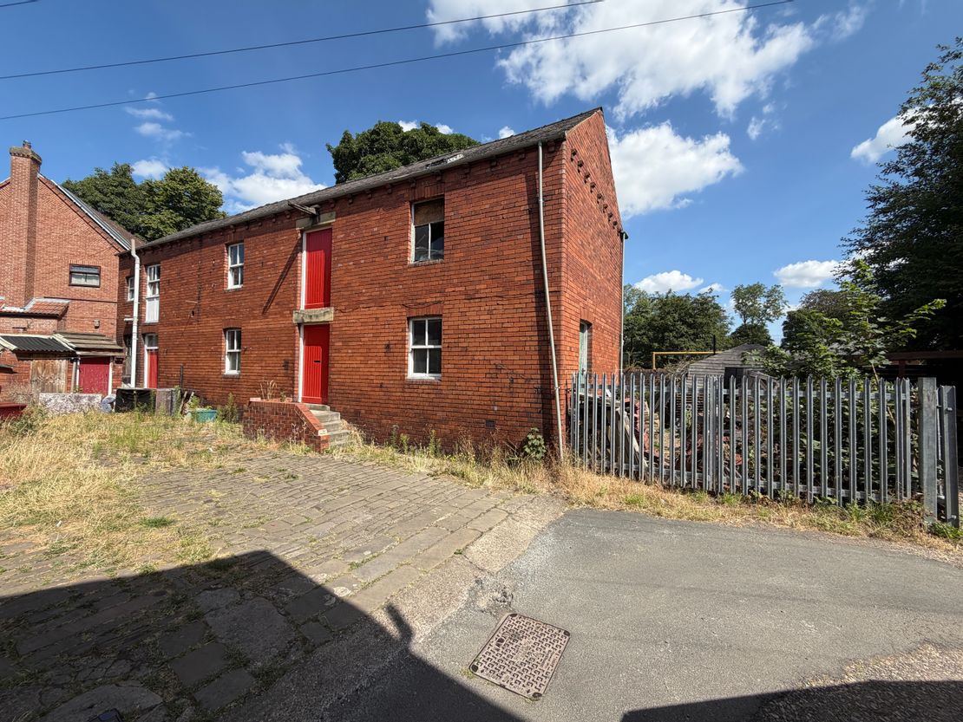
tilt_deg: +1.1
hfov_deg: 102.1
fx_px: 390
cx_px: 482
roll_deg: -0.5
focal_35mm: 14
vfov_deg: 85.7
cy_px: 361
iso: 25
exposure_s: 1/770
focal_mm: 2.22
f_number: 2.2
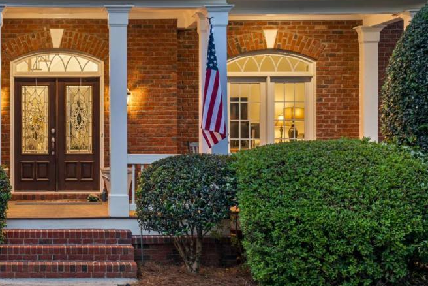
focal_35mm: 64
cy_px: 127
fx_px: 761
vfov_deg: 21.3
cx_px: 54
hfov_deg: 30.2
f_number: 9
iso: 400
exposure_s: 2
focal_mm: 35
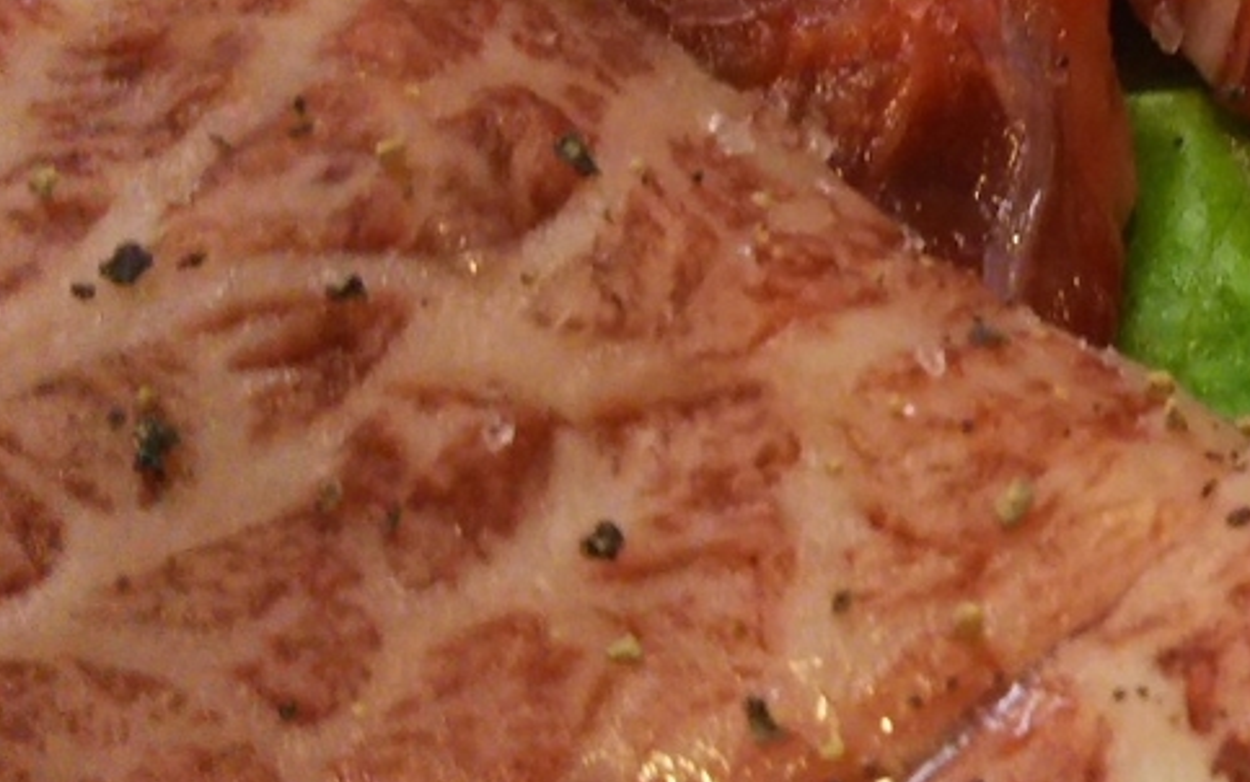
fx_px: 2692
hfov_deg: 24.6
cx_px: 1325
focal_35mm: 79
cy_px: 176
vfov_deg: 16.4
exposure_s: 1/33
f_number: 2.2
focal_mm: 4
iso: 320
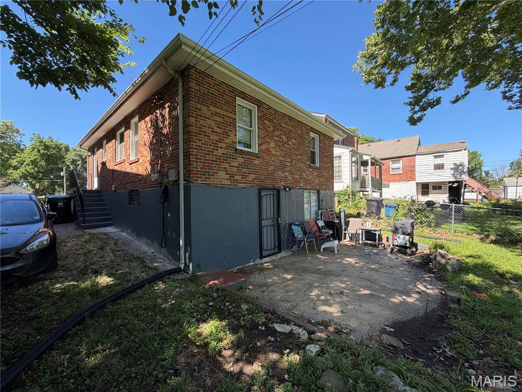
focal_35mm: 14
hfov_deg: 102.1
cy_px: 196
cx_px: 261
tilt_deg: +1.5
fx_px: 211
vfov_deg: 85.7
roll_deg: +1.0
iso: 64
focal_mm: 2.22
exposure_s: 1/502
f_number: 2.2
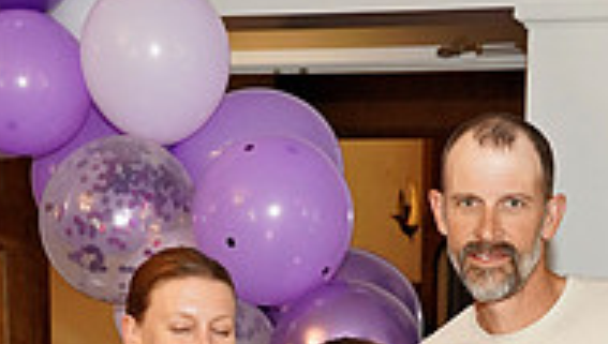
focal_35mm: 127
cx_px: 407
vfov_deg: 9.1
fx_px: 2051
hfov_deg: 16.8
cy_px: 656
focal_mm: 34
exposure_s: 1/125
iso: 3200
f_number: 6.3
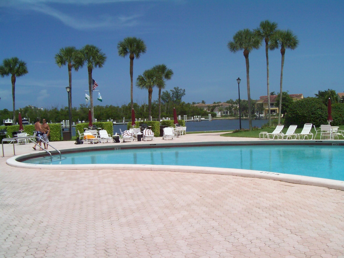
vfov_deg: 39.6
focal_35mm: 36
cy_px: 129
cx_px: 172
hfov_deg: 51.4
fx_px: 358
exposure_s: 1/1121
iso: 80
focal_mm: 6
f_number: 4.8
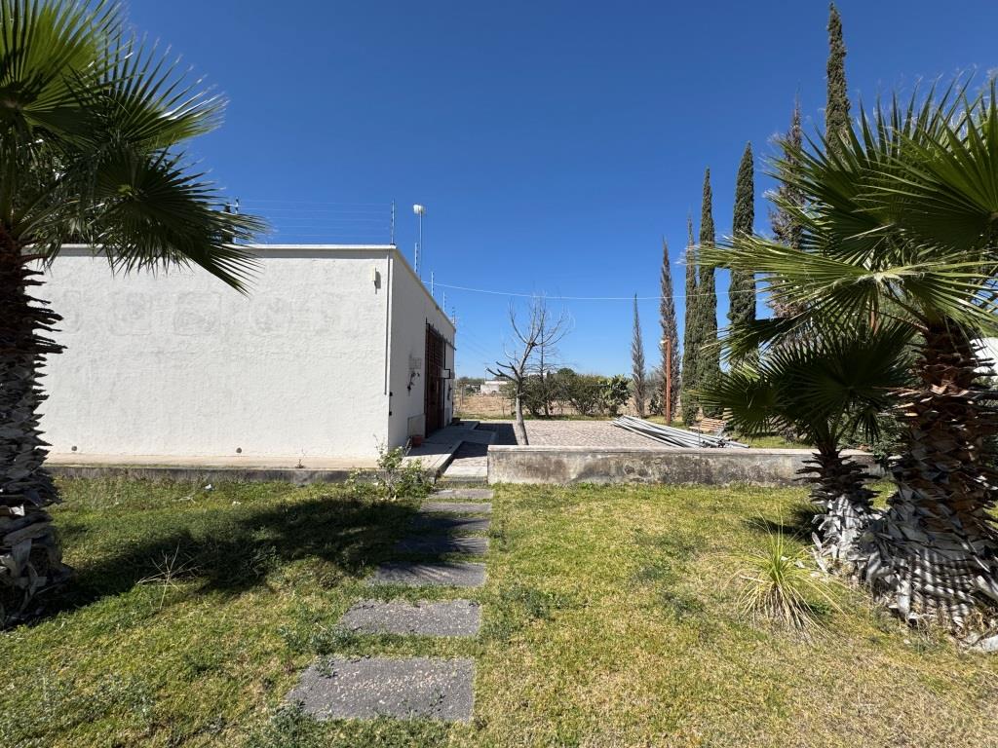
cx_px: 499
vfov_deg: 85.7
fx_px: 404
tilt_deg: +1.9
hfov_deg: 102.1
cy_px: 374
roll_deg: -0.5
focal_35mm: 14
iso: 40
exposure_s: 1/2770
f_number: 2.2
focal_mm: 2.22
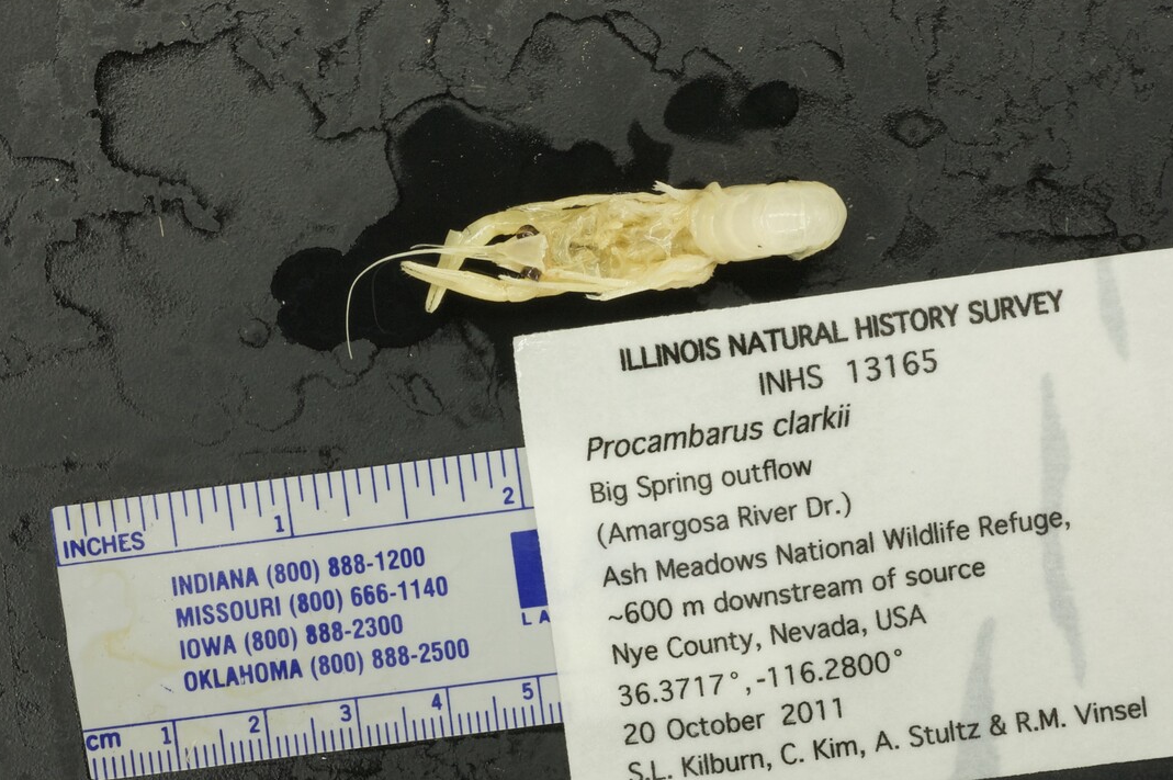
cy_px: 429
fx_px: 3288
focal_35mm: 101
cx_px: 634
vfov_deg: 13.5
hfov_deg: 20.2
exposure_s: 1/1.3
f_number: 36
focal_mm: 60
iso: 500
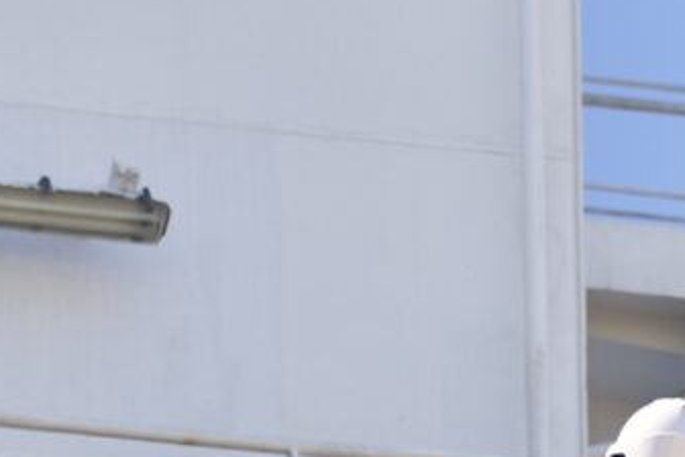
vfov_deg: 1.5
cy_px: 673
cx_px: 608
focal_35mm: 914
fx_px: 17390
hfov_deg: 2.3
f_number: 6.3
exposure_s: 1/200
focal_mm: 200
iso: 200
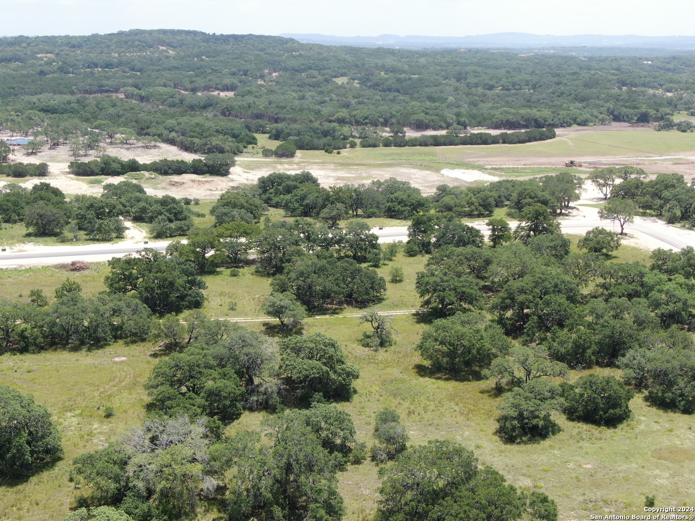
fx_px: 964
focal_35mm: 48
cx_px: 348
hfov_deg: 39.7
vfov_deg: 30.3
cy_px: 260
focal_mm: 8.6
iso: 110
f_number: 3.8
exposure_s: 1/400
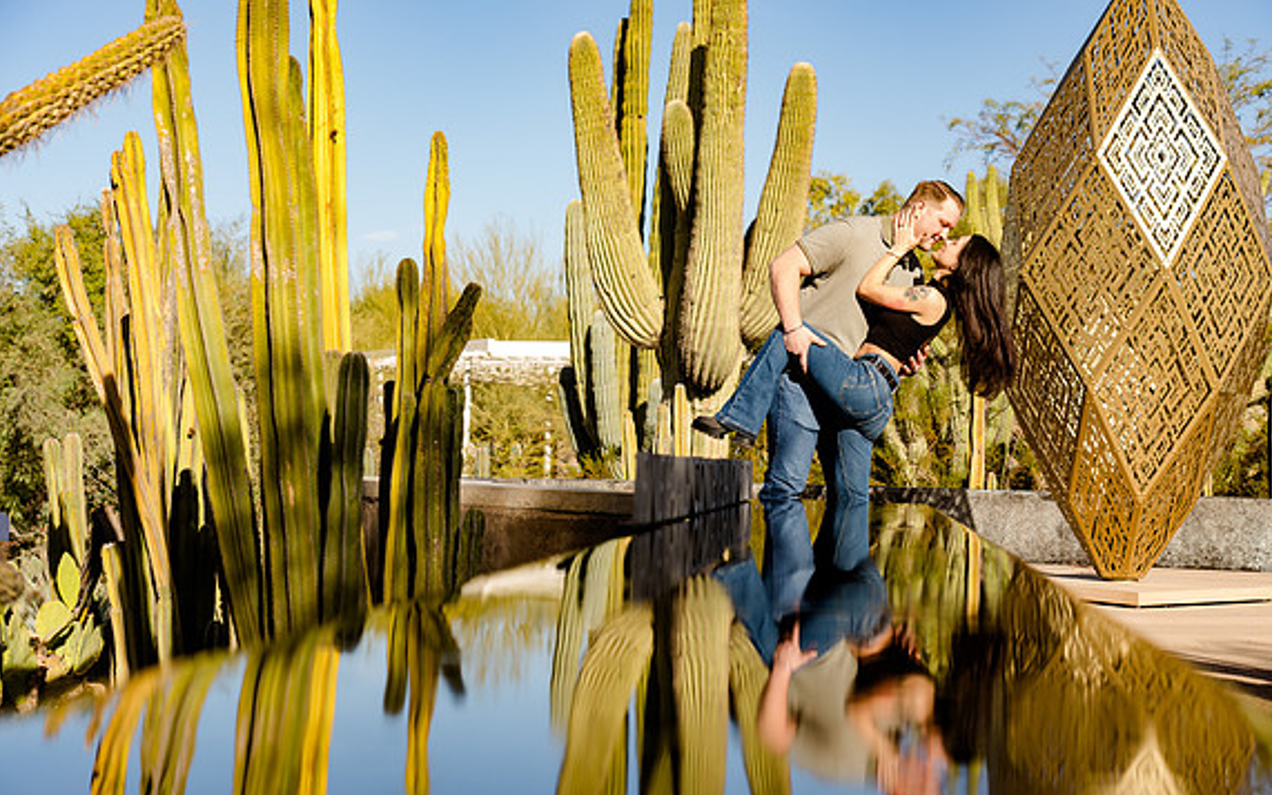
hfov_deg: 35.1
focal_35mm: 58
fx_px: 2011
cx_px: 644
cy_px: 429
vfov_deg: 22.4
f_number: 4
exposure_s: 1/320
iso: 50
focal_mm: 56
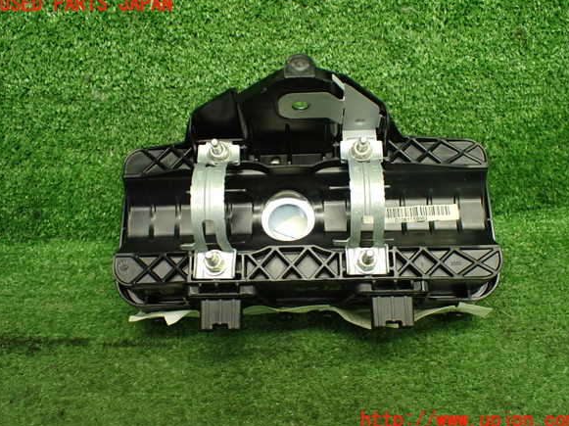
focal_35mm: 31
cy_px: 213
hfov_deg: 58.4
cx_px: 288
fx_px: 509
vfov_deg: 45.4
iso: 640
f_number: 2.3
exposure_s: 1/125
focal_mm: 5.4
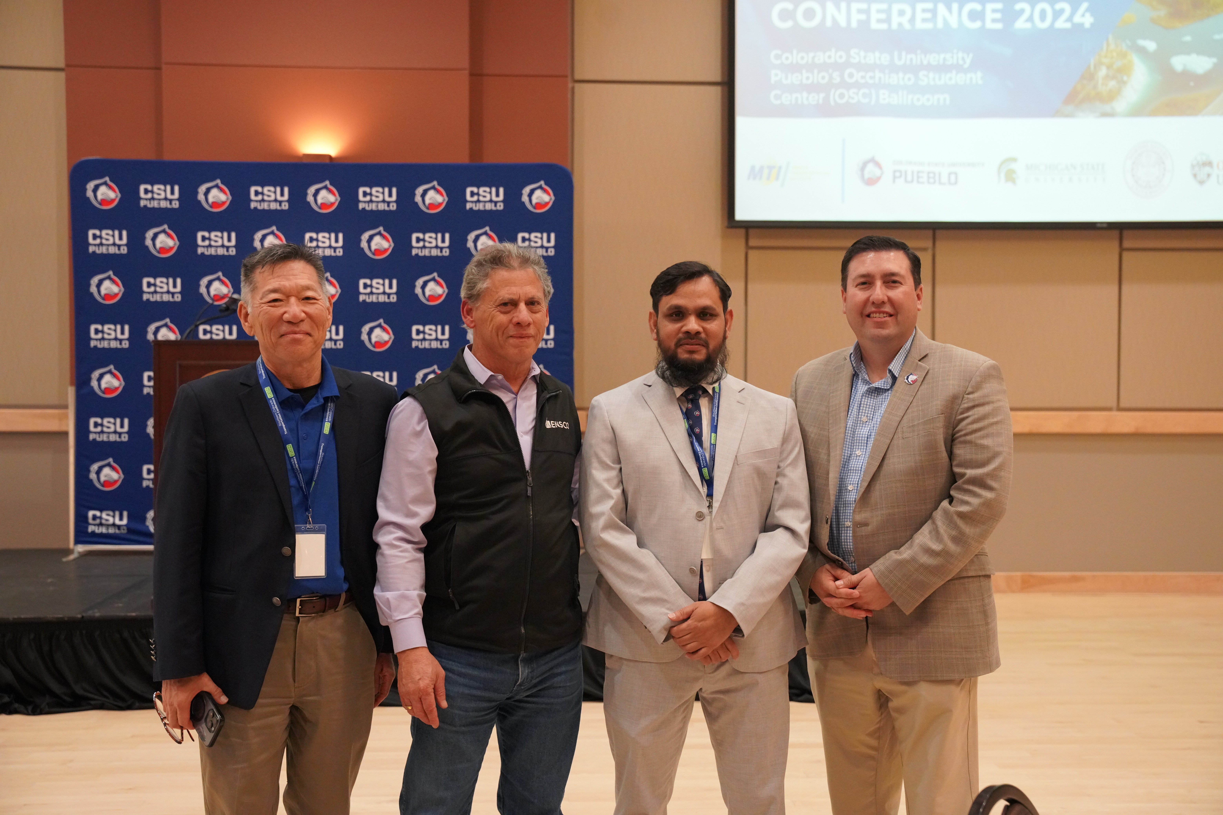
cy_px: 408
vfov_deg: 32.6
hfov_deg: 47.3
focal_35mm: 41
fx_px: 1396
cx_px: 612
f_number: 4
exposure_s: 1/160
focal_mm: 41.1
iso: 5000
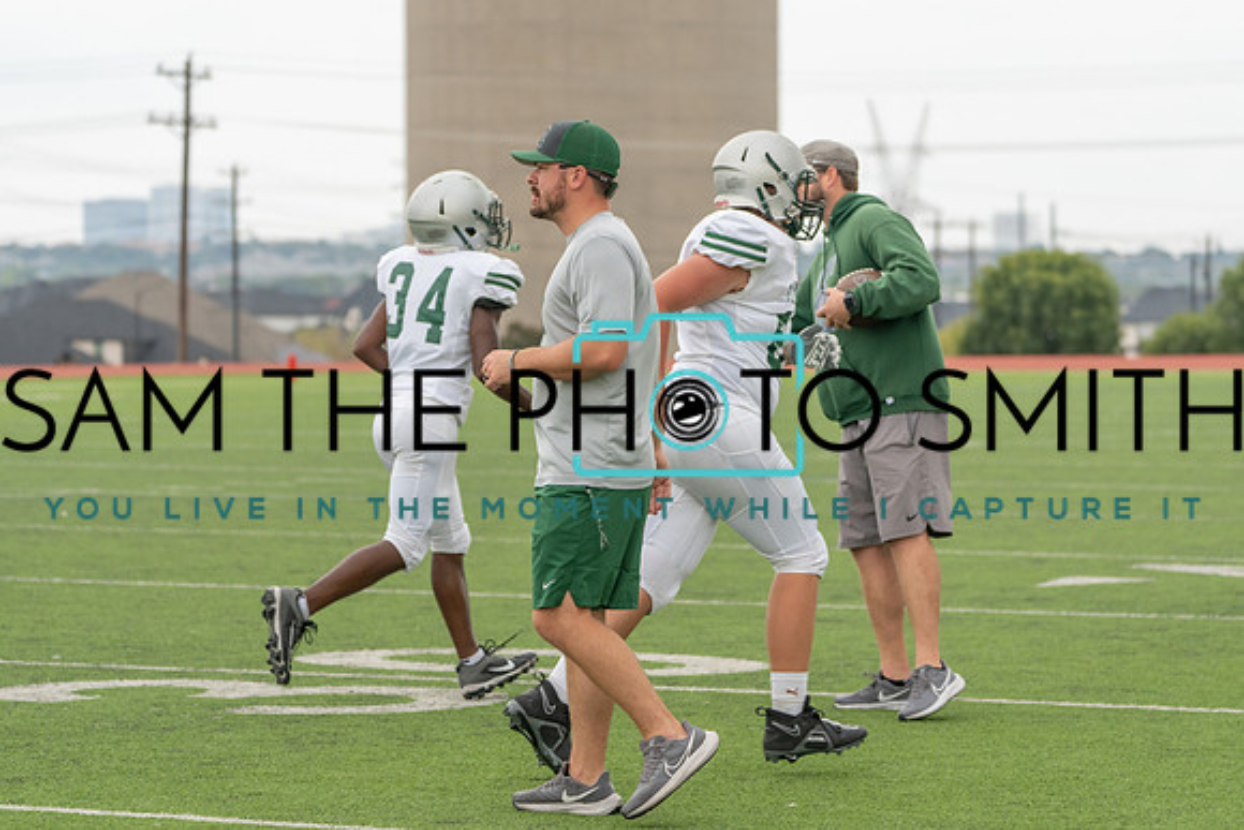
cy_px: 415
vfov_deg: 8.8
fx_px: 5389
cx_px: 622
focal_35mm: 156
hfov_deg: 13.2
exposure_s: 1/1000
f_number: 5
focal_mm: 148
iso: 800
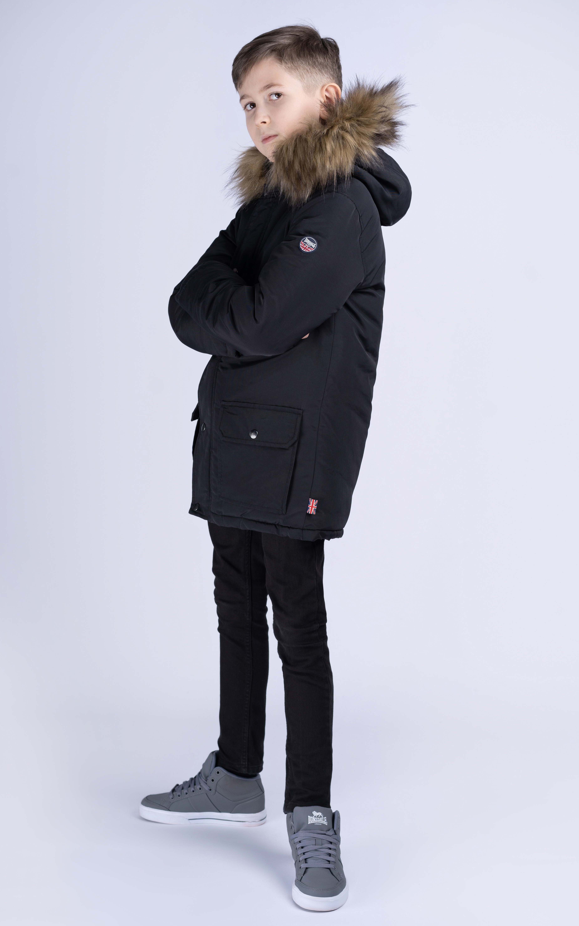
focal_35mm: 57
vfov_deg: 35.7
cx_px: 281
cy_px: 465
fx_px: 1439
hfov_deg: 22.7
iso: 100
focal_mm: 55
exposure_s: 1/160
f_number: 5.6
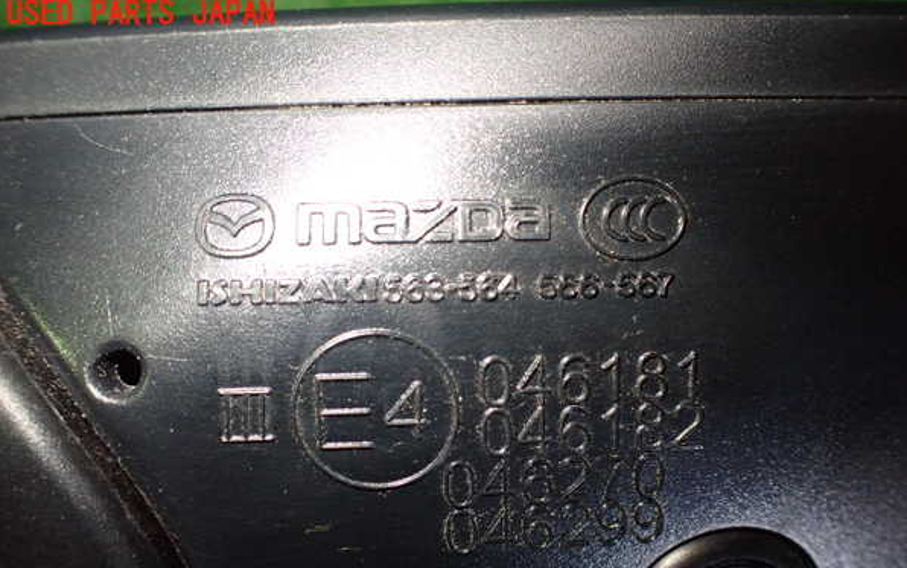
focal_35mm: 32
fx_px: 791
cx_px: 455
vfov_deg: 39.3
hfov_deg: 59.6
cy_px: 338
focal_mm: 5.4
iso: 800
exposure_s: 1/125
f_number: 2.3
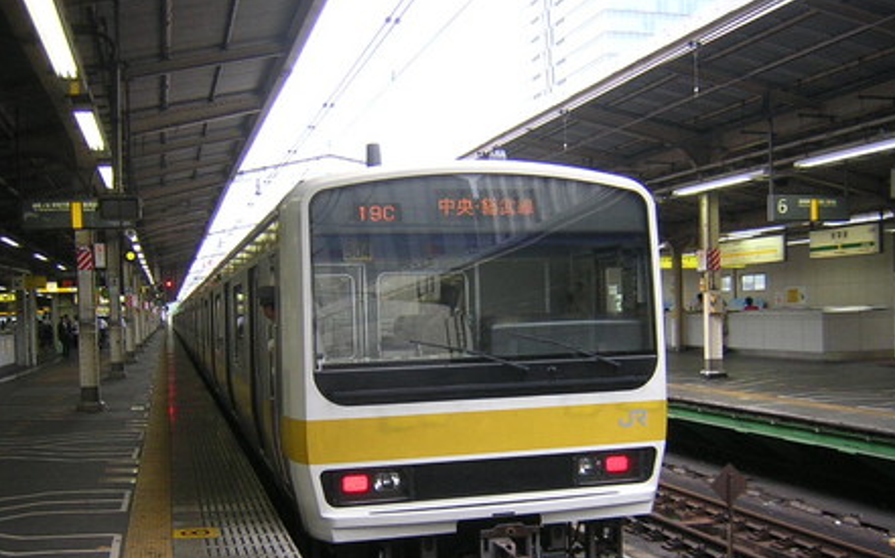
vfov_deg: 32.6
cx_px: 455
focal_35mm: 39
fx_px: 951
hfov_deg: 50.4
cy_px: 337
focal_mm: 4.7
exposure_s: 1/172
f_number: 2.6
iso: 253
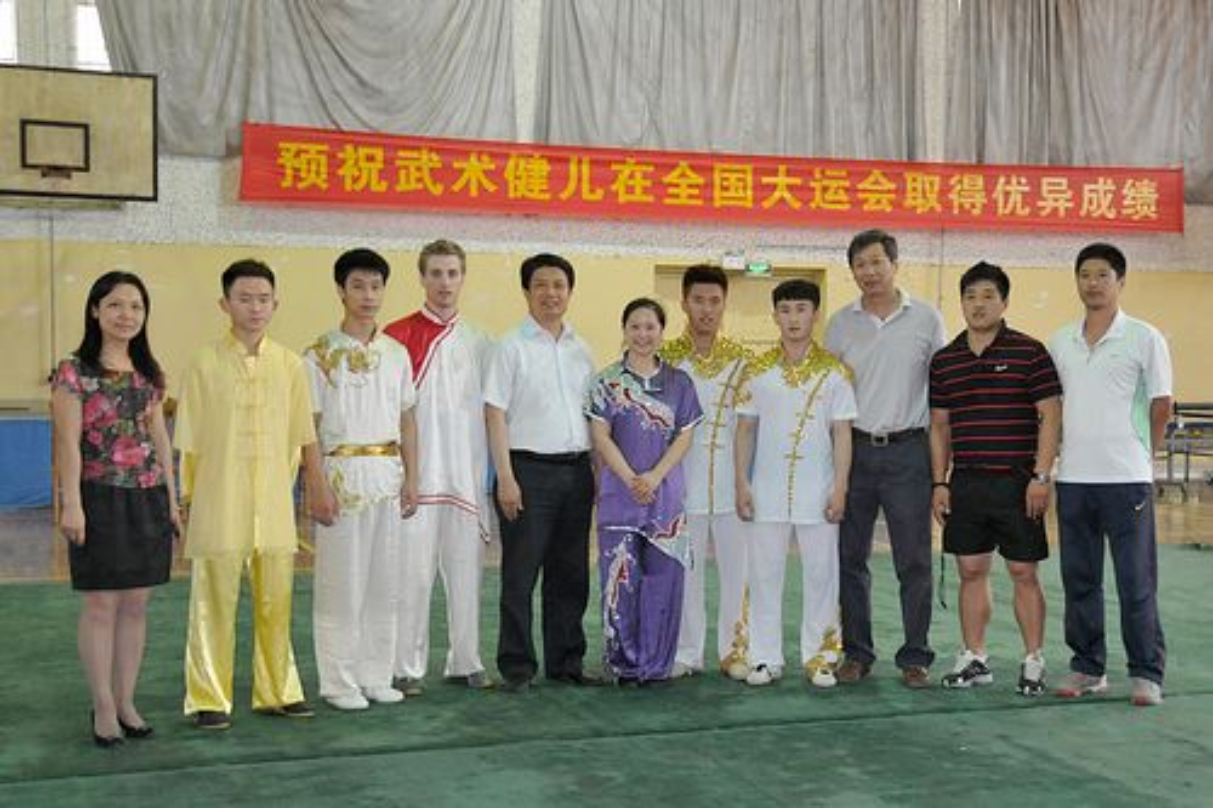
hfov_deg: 46.4
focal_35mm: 42
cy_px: 404
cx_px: 606
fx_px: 1415
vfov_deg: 31.9
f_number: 4
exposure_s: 1/60
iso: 1000
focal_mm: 28
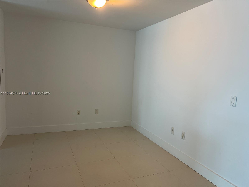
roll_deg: -3.6
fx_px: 187
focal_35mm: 26
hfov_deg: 67.3
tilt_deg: -6.2
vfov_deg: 53.1
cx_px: 124
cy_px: 94
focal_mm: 5.7
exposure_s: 1/60
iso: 80
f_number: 1.5
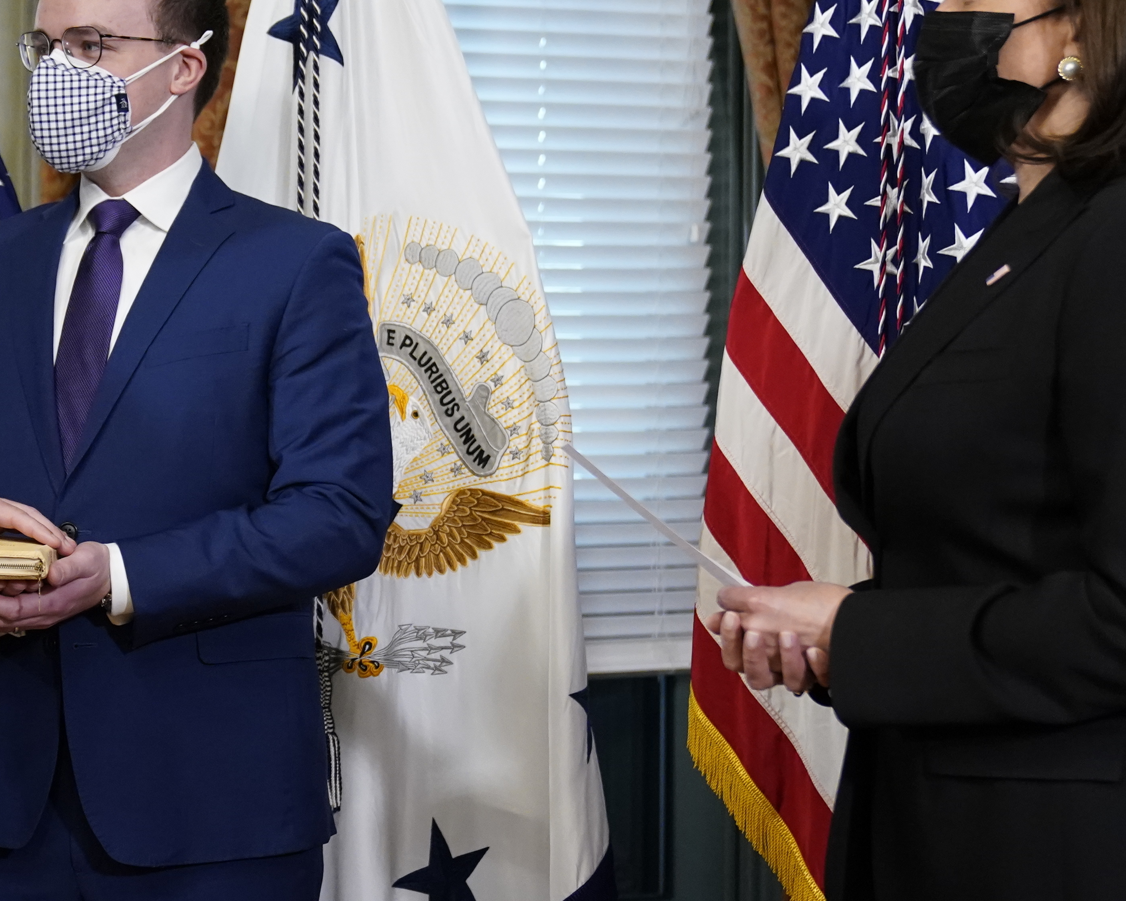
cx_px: 220
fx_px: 2333
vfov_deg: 21.8
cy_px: 407
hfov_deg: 26.6
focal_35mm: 70
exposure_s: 1/400
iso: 4000
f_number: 2.8
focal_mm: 35
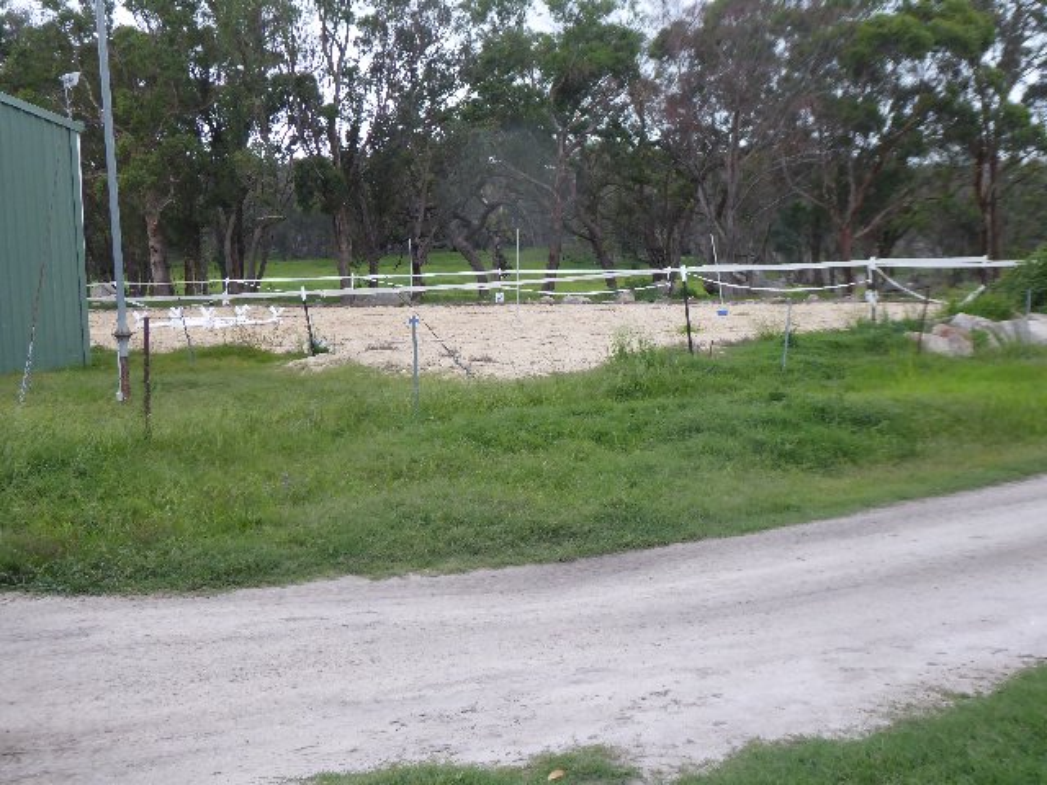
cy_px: 392
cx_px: 524
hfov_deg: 38.9
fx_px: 1482
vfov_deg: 29.7
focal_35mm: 49
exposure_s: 1/60
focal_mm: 8.4
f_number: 4
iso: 250
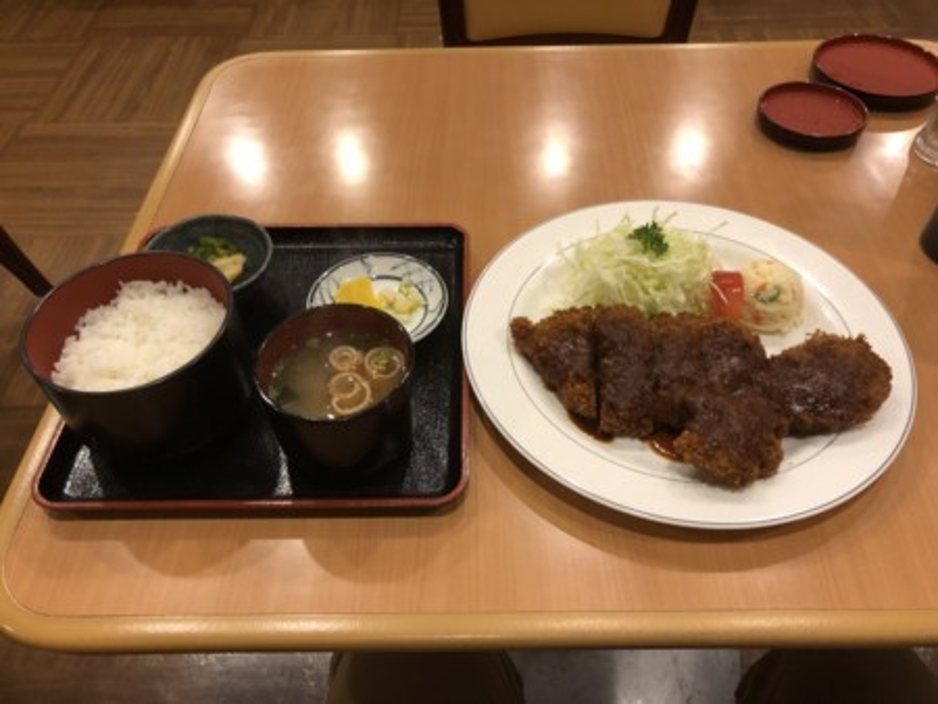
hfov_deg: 63.4
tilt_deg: -47.4
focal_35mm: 28
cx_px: 469
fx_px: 759
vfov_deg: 49.8
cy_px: 352
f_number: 1.8
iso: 50
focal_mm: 4
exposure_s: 1/15
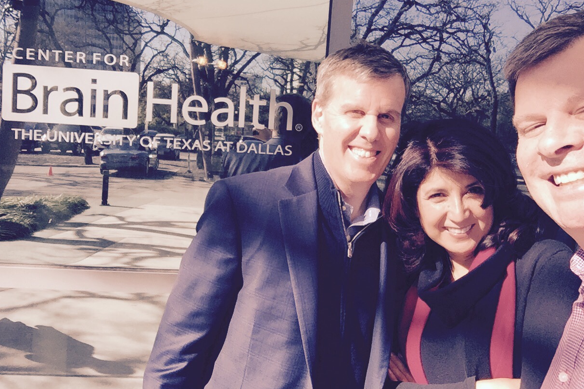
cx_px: 285
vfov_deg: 38.9
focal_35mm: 34
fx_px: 551
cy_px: 185
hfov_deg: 55.8
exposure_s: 1/652
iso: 32
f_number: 2.2
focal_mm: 2.65
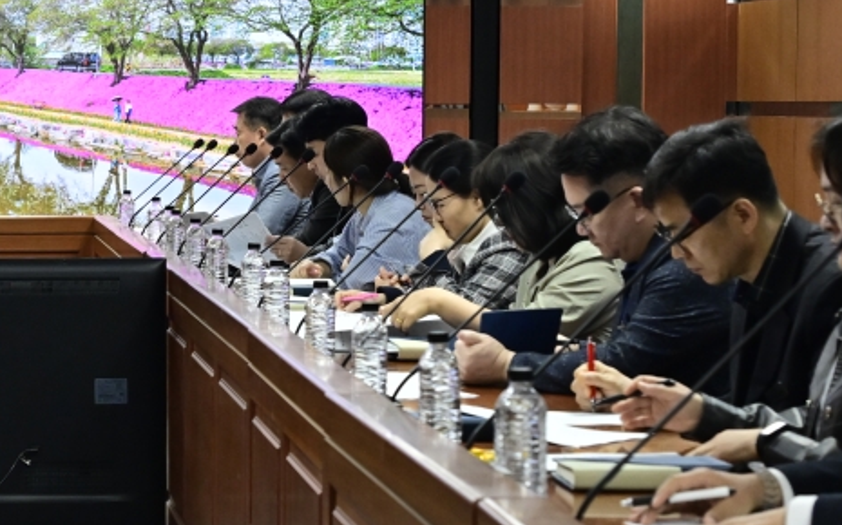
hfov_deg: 17.2
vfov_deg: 11.1
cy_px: 309
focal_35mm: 118
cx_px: -66
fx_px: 2706
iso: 1600
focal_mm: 35
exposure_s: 1/200
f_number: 4
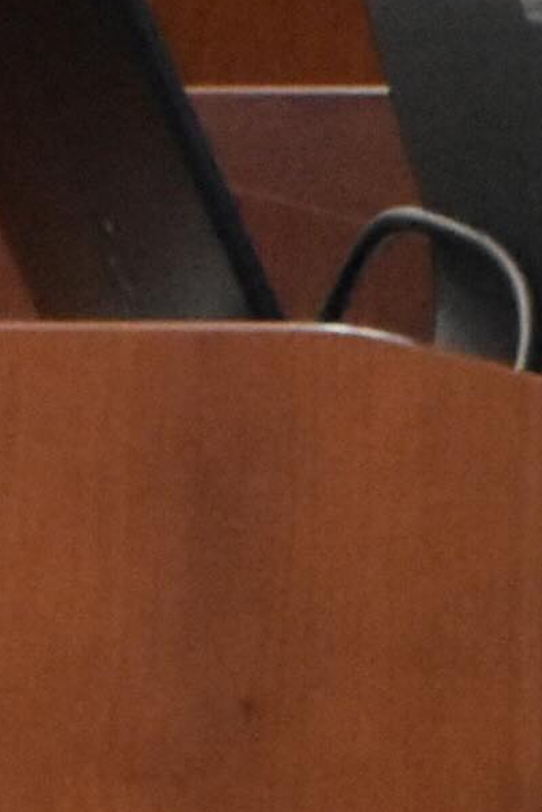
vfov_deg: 1.9
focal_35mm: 1064
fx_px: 23993
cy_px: -1535
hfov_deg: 1.3
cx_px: 1689
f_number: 8
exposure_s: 1/100
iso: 6400
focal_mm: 95
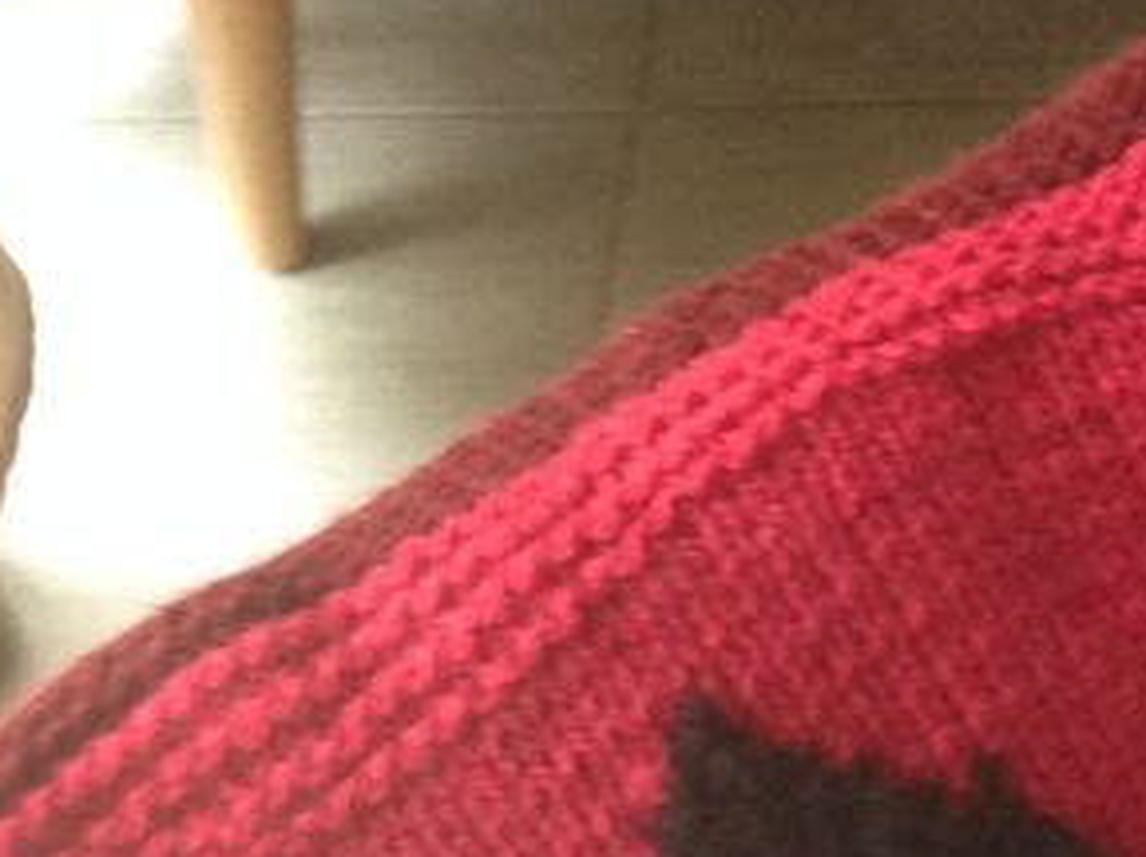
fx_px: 4001
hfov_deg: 15.0
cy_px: 1180
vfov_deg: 11.8
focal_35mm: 121
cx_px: 1757
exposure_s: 1/15
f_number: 2.4
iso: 160
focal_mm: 4.28
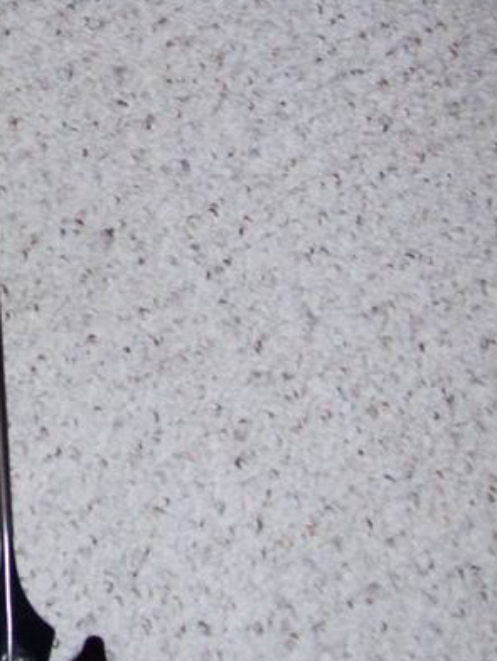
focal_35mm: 94
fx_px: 1796
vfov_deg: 20.2
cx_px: -87
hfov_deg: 15.2
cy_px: 10
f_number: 2.7
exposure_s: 1/60
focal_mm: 6
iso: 80
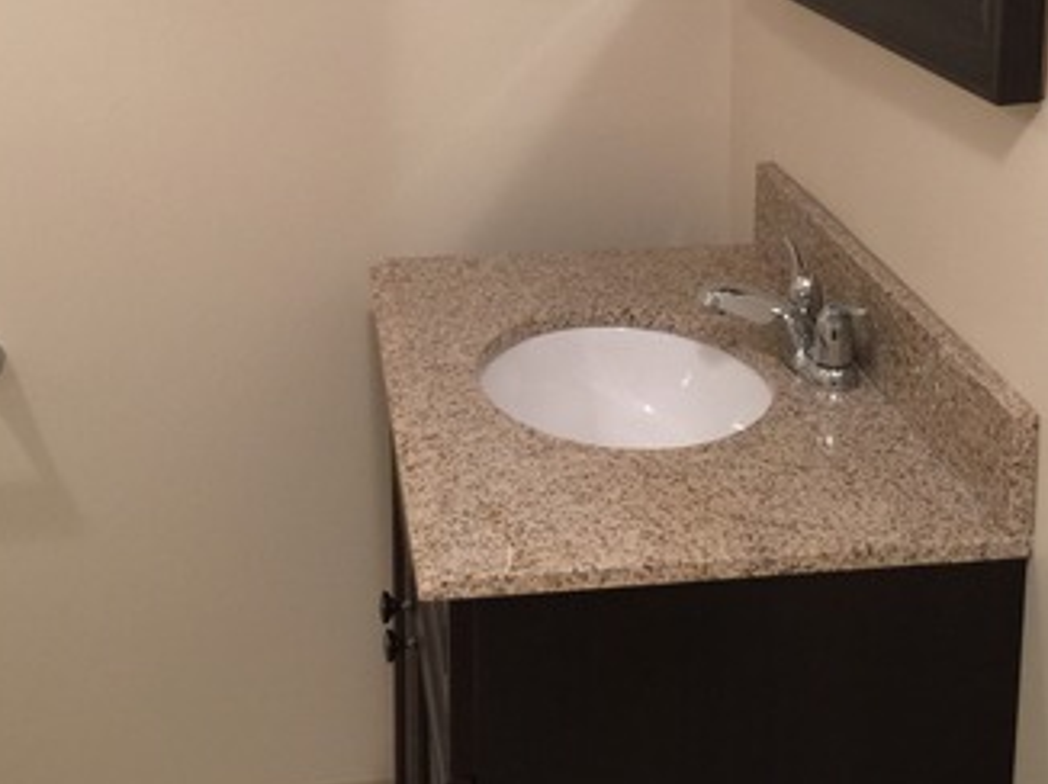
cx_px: 624
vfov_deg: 25.0
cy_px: 96
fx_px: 1724
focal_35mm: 57
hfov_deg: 33.7
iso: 50
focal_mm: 4.15
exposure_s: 1/15
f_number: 2.2
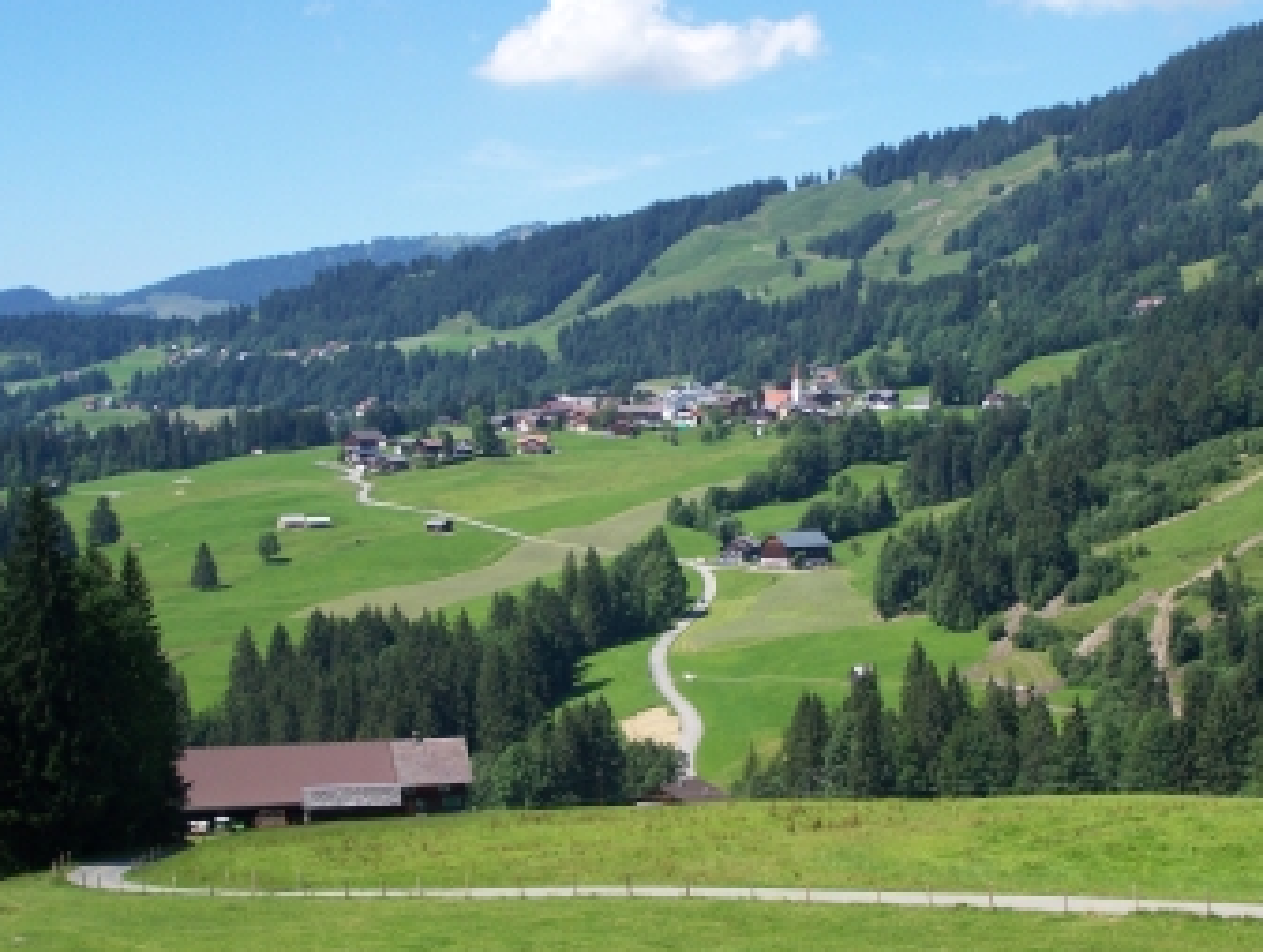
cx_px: 738
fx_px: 2559
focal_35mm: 70
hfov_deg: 27.7
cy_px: 508
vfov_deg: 21.1
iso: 80
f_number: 3.1
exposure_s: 1/1000
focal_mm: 9.8
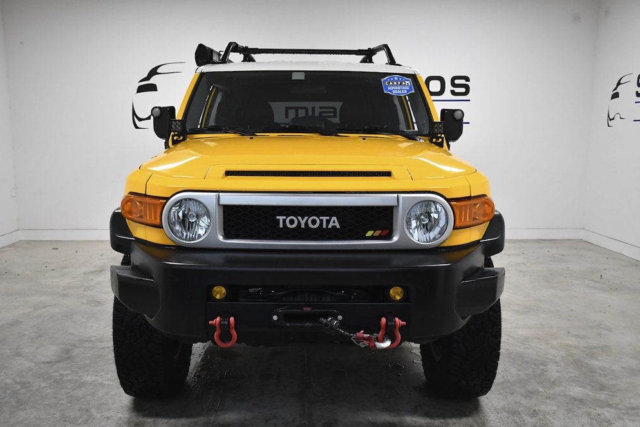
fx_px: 604
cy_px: 219
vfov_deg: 38.9
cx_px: 312
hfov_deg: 55.8
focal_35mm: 34
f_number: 4.5
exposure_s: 1/800
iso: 2500
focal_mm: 22
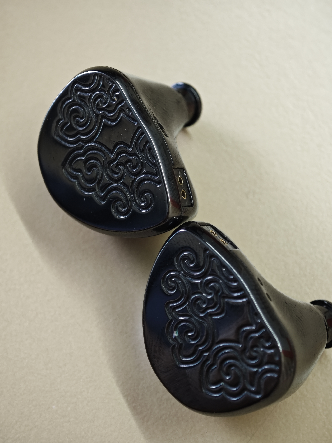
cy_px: 222
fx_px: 959
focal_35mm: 75
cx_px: 166
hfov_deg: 19.6
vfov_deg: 26.0
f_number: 2
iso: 1250
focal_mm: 9
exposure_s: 1/100
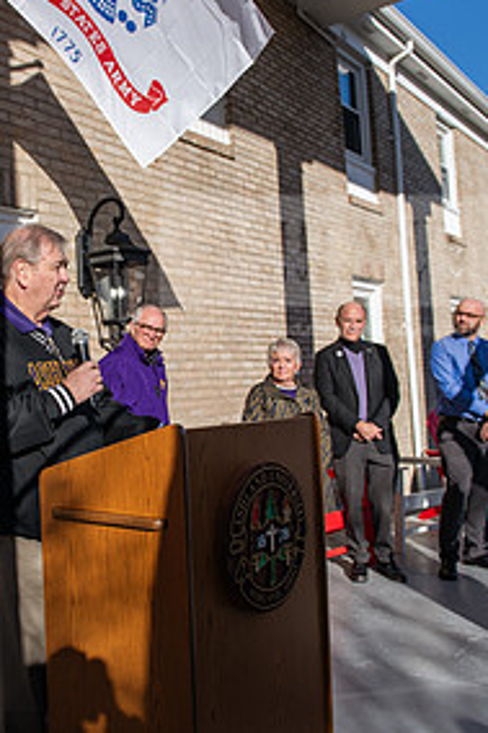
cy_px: 356
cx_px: 119
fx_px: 774
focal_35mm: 38
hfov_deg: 34.2
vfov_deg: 50.7
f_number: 3.5
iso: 80
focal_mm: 24
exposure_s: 1/800
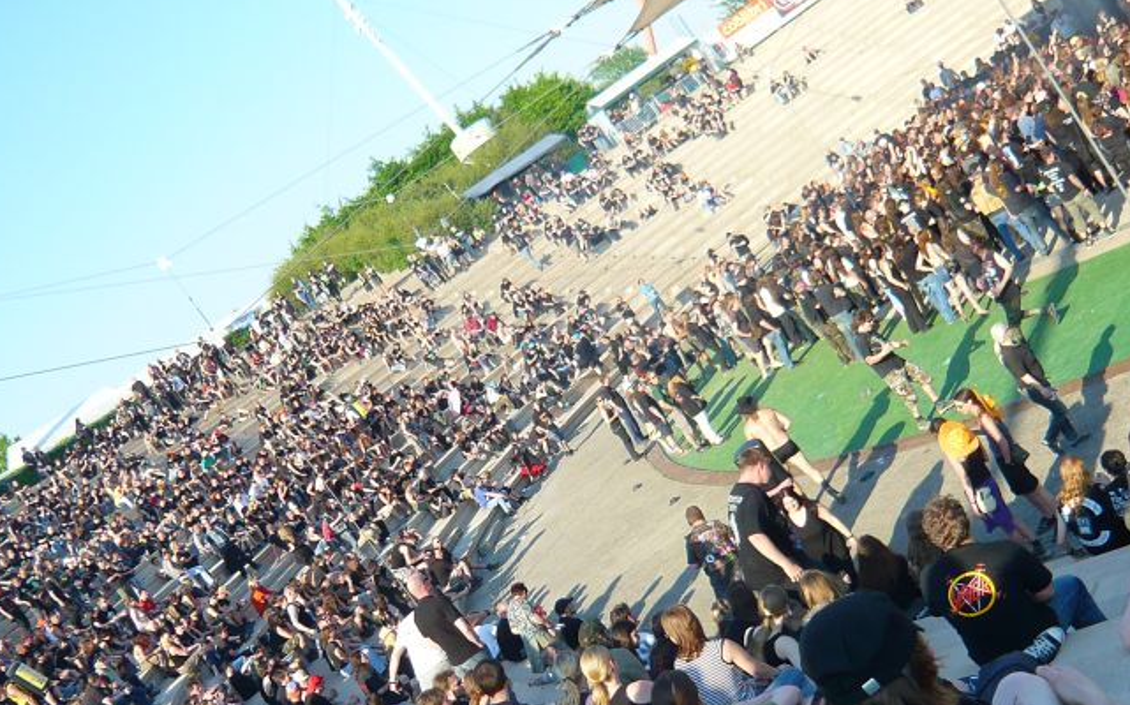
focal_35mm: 45
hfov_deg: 44.4
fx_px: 1385
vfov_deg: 28.4
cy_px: 444
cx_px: 569
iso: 100
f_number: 2.8
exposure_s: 1/500
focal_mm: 4.6
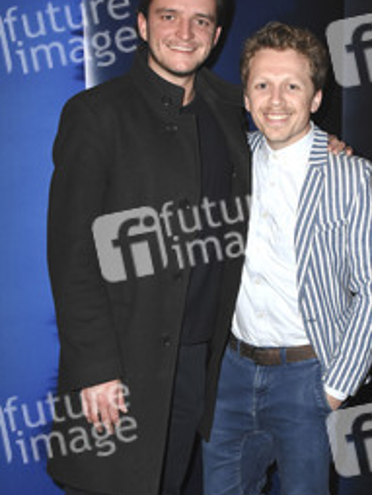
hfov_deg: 24.7
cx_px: 249
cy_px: 333
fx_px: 844
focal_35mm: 59
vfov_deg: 32.4
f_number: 6.3
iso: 1600
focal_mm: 26
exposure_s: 1/60
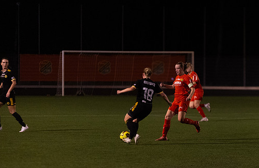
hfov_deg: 7.3
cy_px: 100
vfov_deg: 4.7
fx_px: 2041
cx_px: 178
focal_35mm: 286
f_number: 2.8
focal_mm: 200
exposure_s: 1/640
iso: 6400
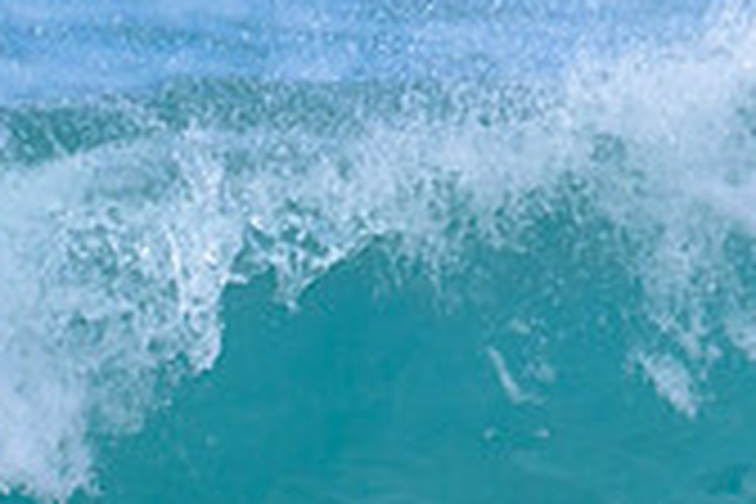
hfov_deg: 0.5
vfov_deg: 0.4
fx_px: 79122
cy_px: 581
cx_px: -35
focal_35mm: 3768
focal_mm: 800
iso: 900
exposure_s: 1/2000
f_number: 11
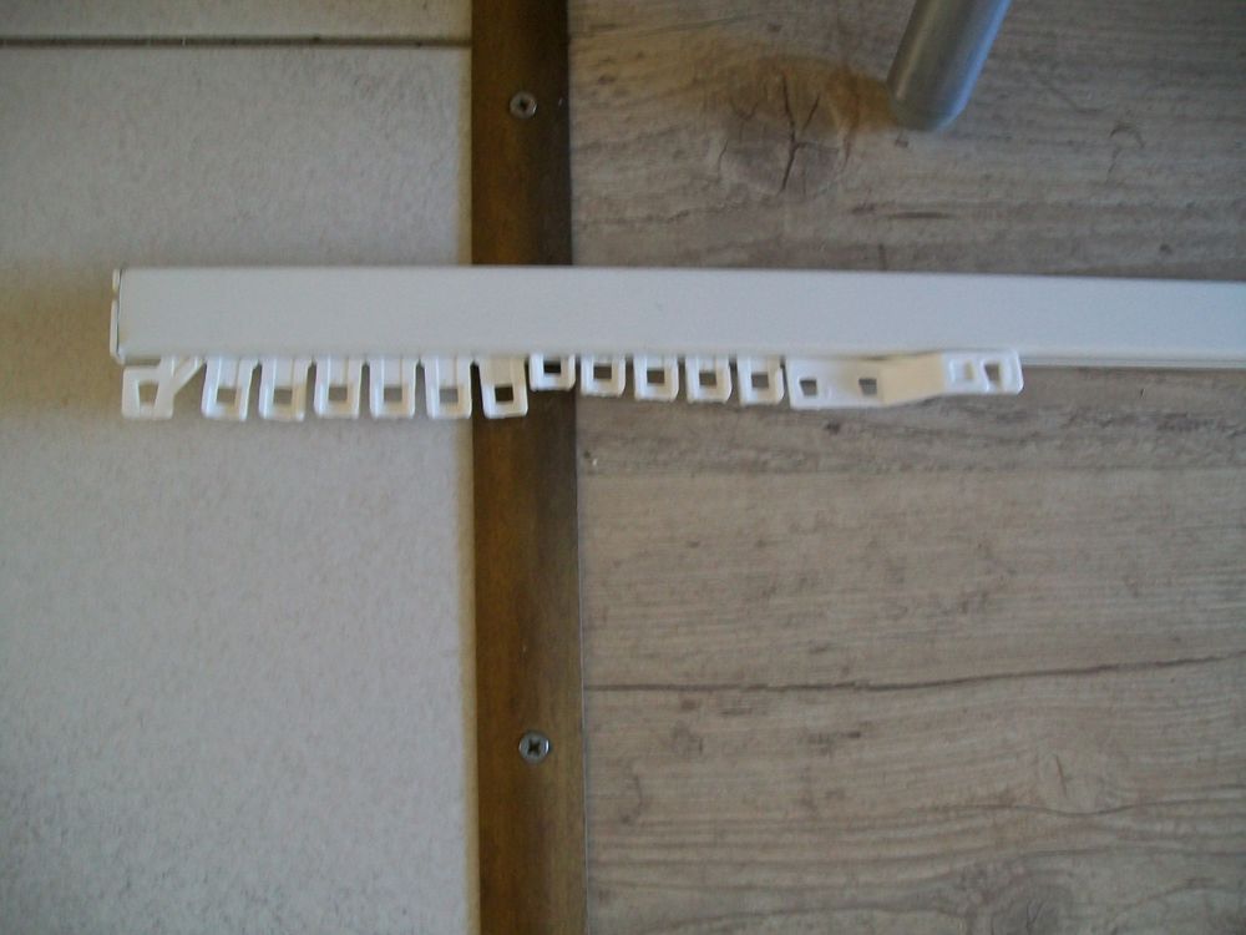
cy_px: 468
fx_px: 1224
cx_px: 623
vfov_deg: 41.8
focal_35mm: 34
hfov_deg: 54.0
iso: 160
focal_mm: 6.1
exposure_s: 1/13
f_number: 2.7
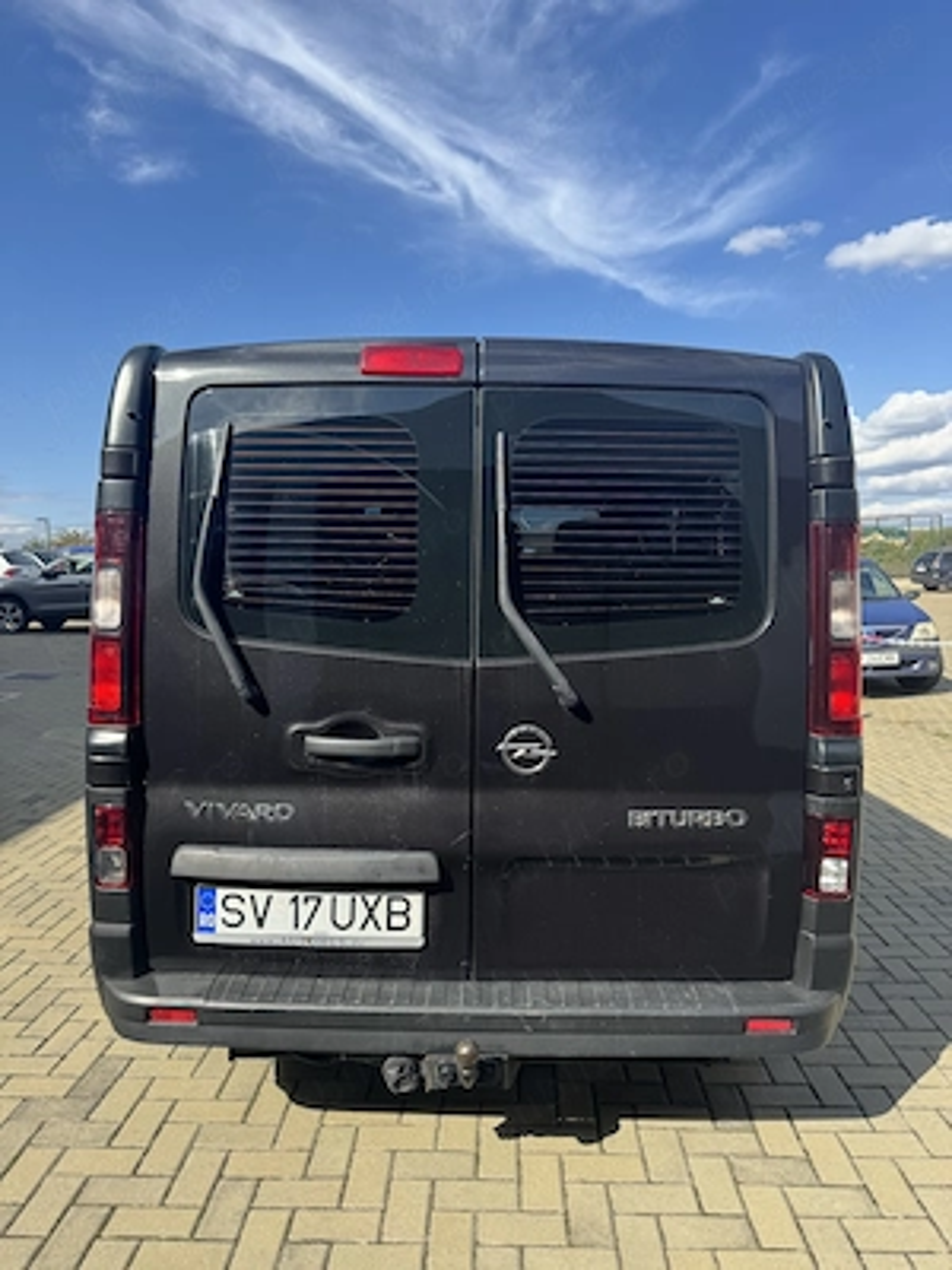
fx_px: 880
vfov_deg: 71.6
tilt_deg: -3.4
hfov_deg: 56.8
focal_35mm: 24
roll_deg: +1.9
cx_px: 476
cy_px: 635
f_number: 1.78
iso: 80
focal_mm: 6.76
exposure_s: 1/2331
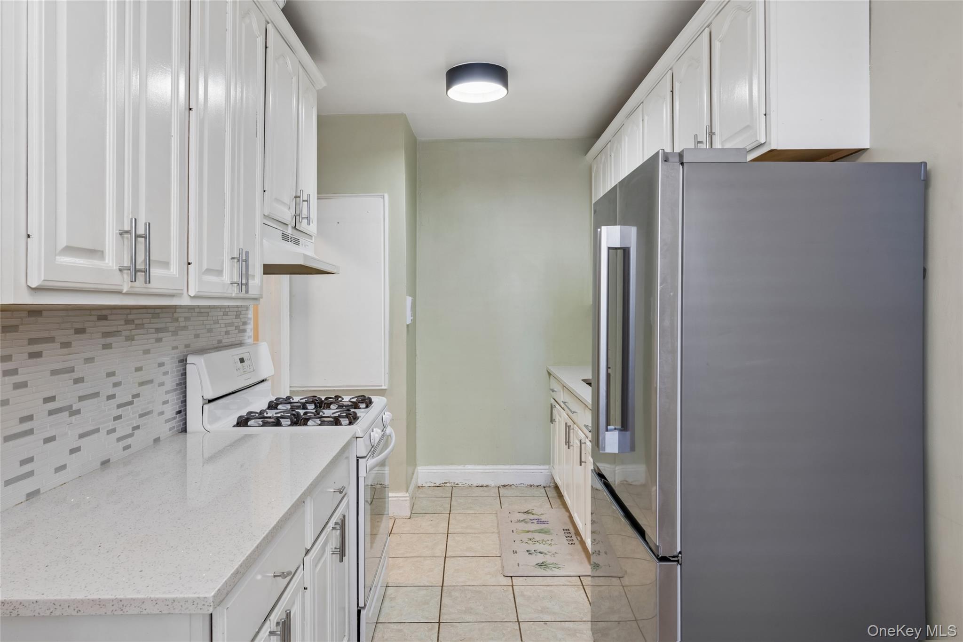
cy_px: 321
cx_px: 482
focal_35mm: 22
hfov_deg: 78.1
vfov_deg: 56.8
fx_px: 594
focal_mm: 22.2
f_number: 13
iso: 400
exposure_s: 1/4
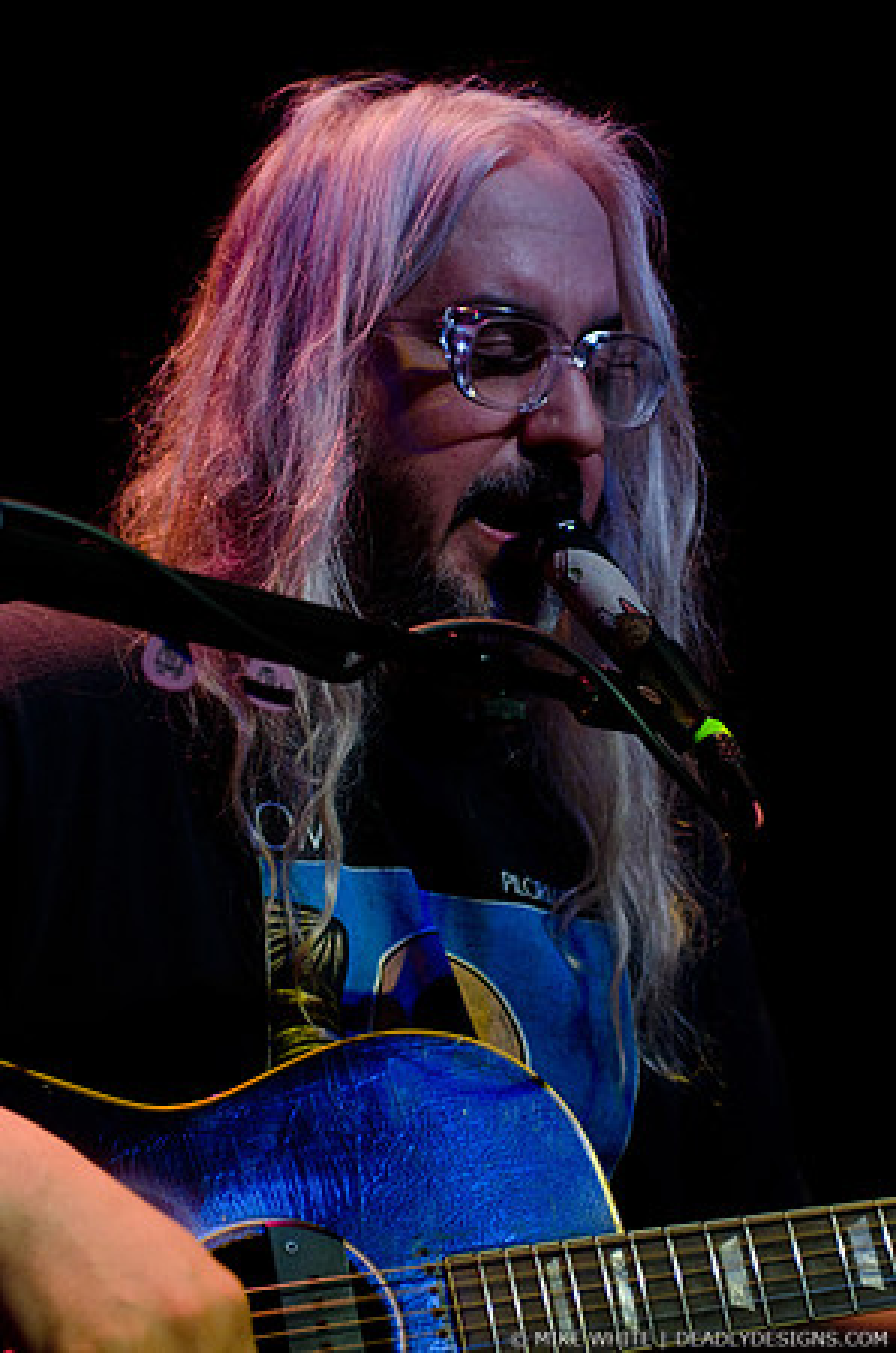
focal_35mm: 105
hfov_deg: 13.0
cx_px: 448
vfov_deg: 19.5
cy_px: 676
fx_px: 3938
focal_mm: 70
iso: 1600
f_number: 2.8
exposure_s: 1/80
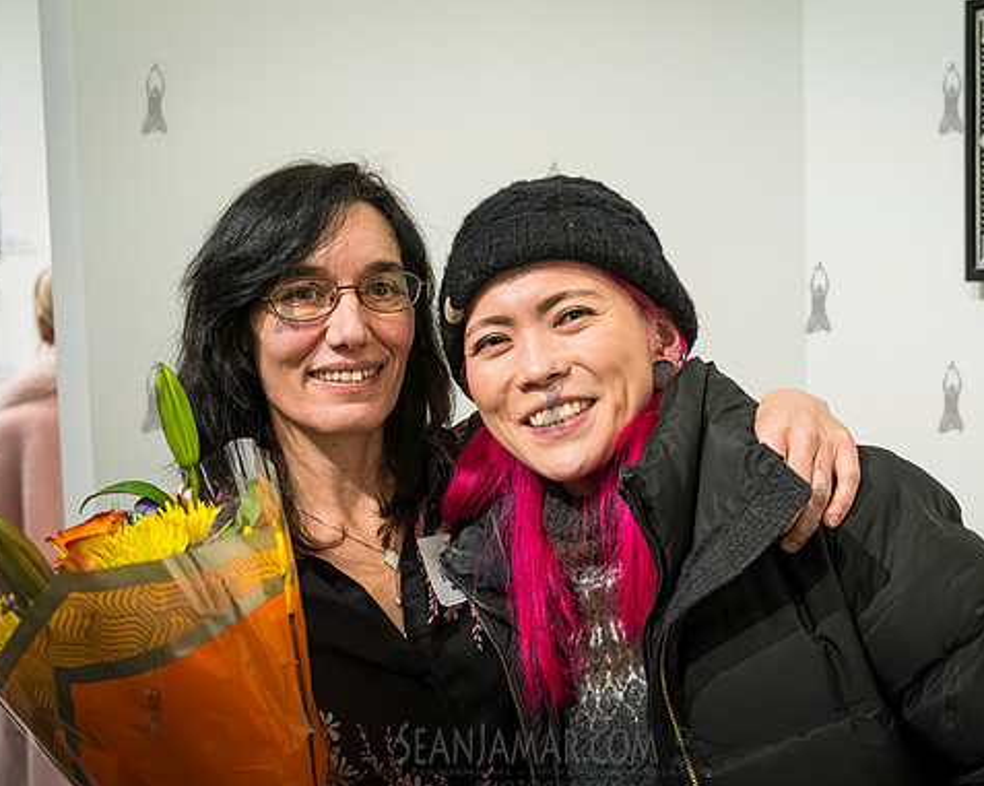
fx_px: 1281
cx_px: 551
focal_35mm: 44
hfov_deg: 42.0
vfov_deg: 34.1
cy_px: 396
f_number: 4
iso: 8000
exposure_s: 1/500
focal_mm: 38
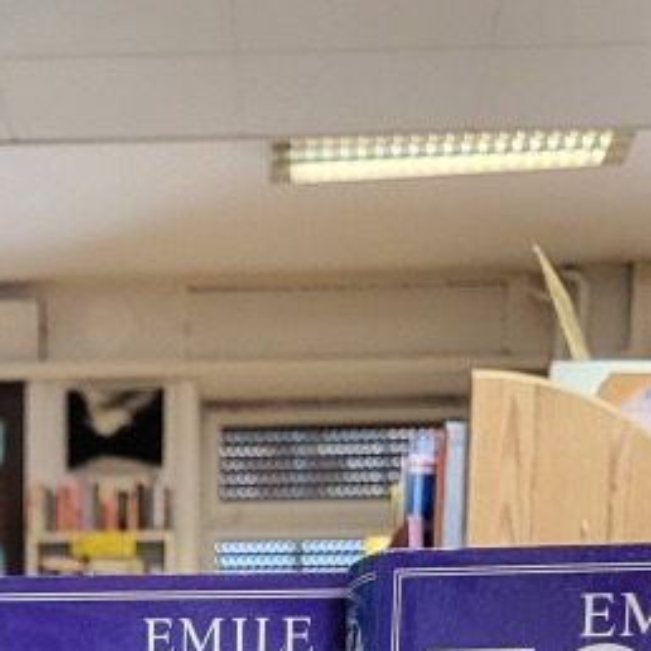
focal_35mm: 107
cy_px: 1287
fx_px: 2277
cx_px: 61
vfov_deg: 13.9
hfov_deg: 16.1
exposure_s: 1/50
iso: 320
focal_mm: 5.4
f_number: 1.8
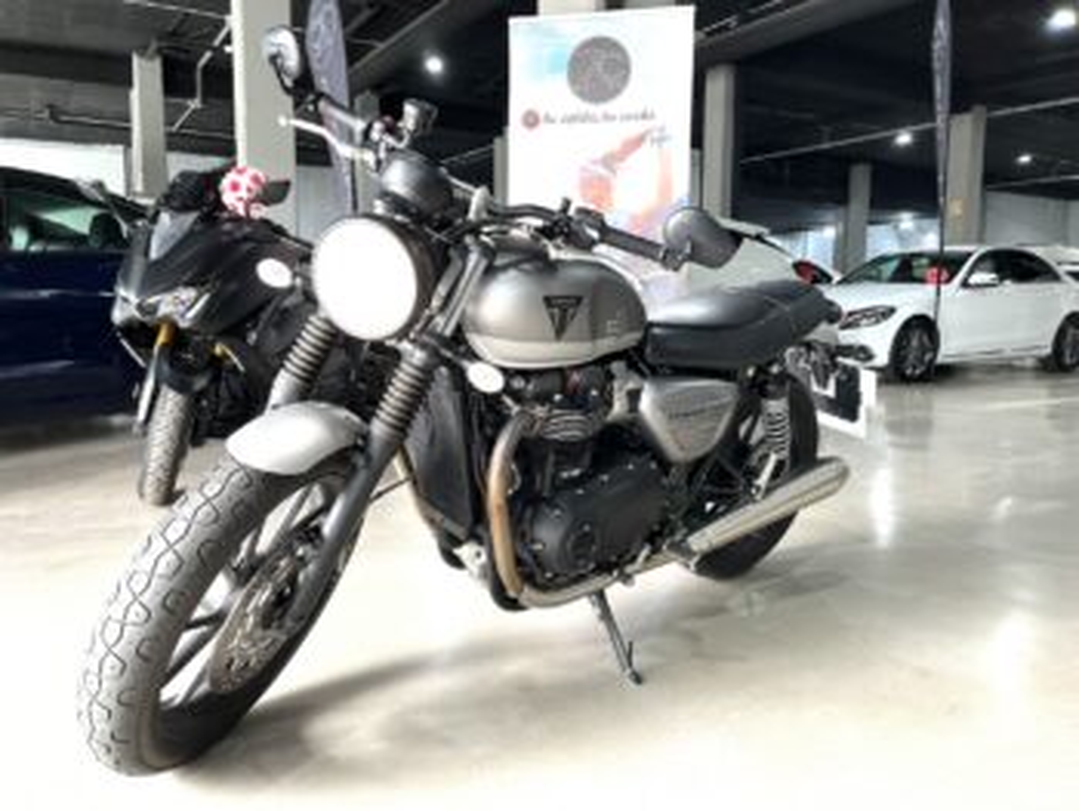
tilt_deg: -6.0
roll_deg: +0.1
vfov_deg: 53.1
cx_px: 540
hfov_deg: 67.3
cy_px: 406
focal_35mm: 26
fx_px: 811
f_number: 1.6
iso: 50
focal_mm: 5.1
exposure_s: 1/100
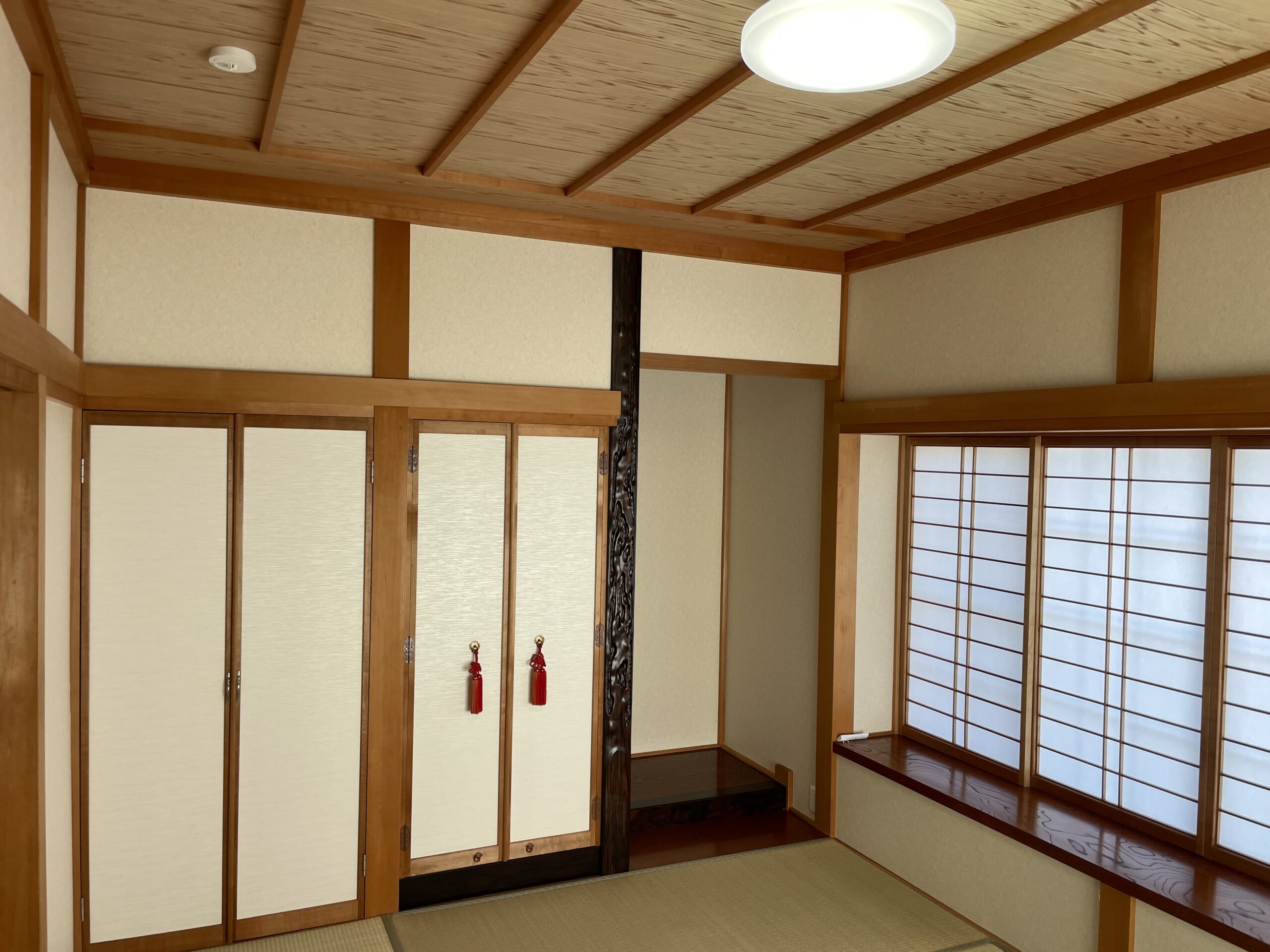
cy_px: 476
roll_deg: +0.0
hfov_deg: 67.3
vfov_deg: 53.1
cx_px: 635
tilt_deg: -0.1
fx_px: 954
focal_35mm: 26
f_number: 1.6
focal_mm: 4.2
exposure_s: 1/121
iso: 40
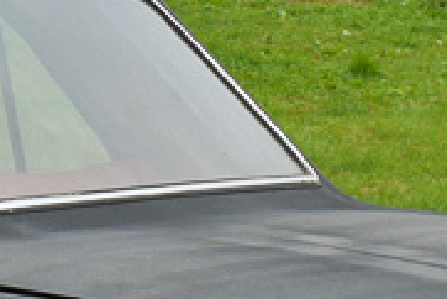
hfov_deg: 6.0
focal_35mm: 338
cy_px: 136
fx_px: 4200
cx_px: -383
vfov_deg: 4.1
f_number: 6.3
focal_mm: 34
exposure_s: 1/800
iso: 400
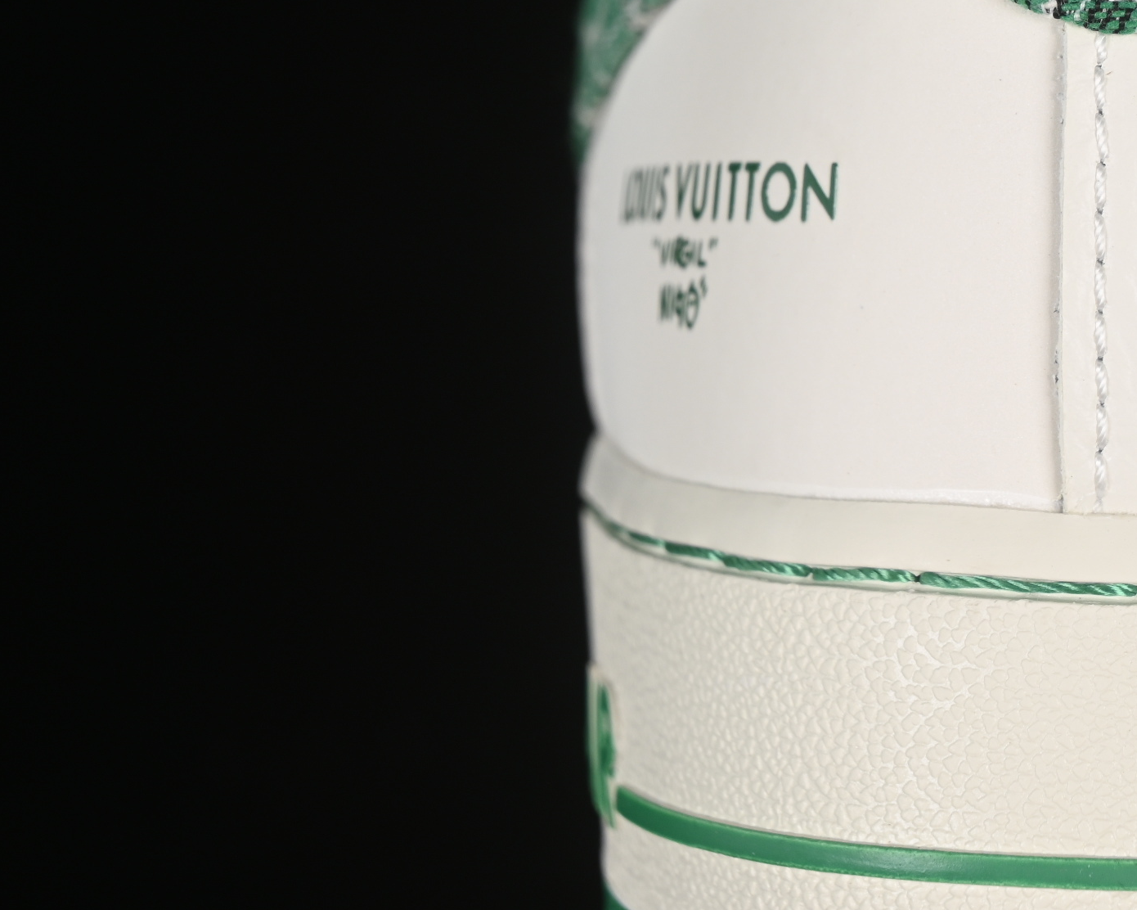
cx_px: 1135
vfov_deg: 10.9
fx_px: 4745
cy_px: 199
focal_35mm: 141
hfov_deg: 13.5
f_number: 7.1
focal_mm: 50
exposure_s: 1/80
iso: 160
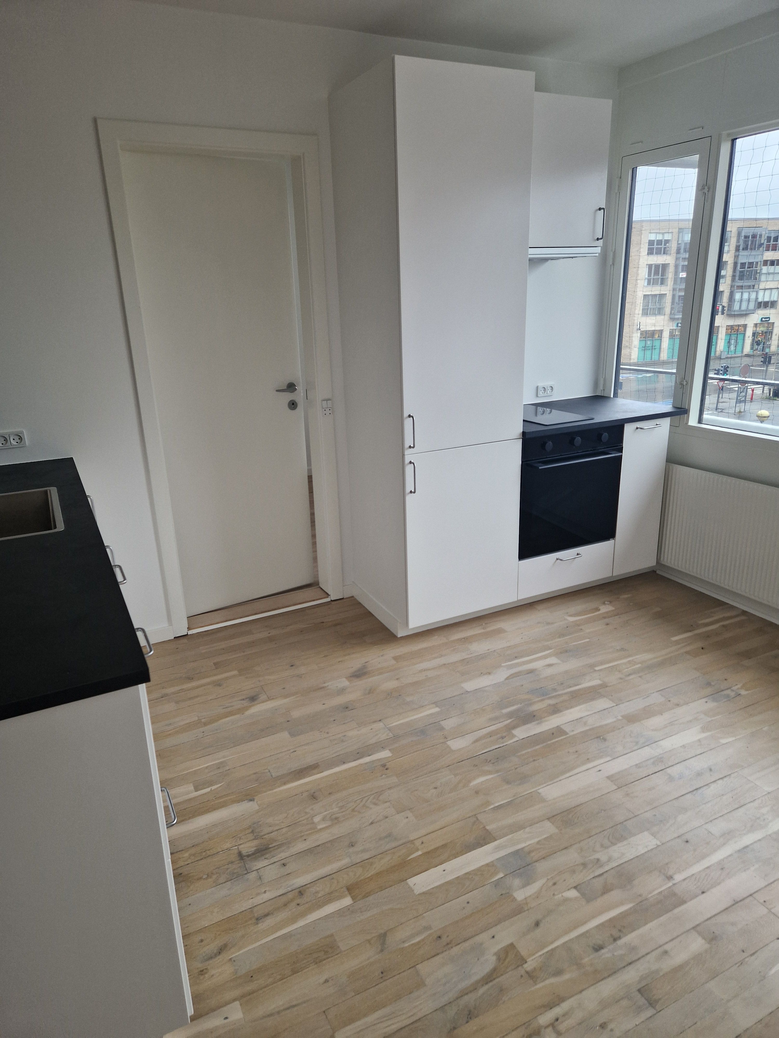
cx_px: 390
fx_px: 690
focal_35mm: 23
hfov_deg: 58.9
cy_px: 519
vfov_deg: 73.9
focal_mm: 5.4
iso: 125
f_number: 1.8
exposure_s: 1/180
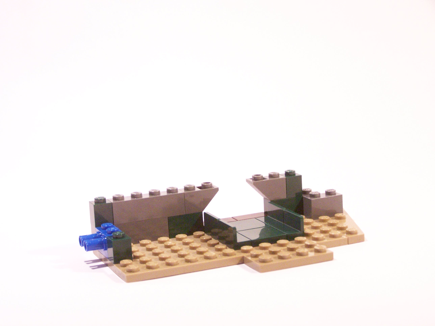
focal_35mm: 75
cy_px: 163
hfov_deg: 26.0
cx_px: 218
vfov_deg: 19.6
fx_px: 942
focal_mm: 12.4
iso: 400
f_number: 3.2
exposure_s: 1/45
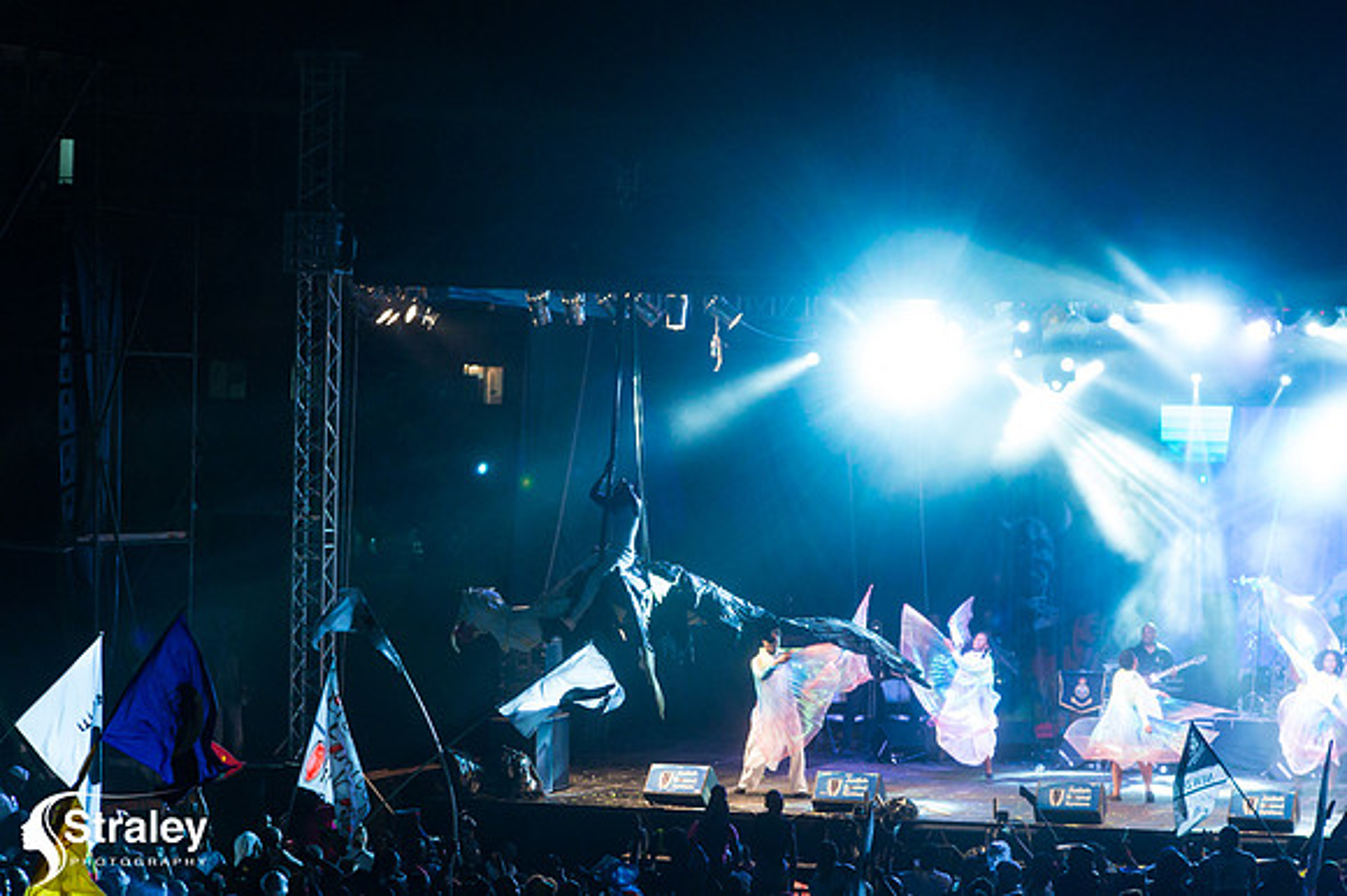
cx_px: 674
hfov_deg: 15.2
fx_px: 5048
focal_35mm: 135
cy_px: 448
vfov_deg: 10.1
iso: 5000
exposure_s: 1/200
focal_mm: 135
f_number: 5.6
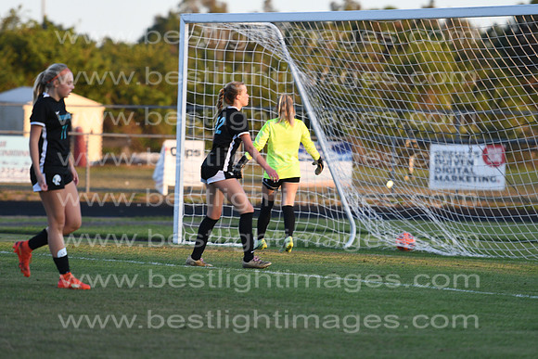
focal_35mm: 270
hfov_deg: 7.6
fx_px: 4036
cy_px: 180
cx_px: 269
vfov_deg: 5.1
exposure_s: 1/800
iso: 280
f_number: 2.8
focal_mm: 180
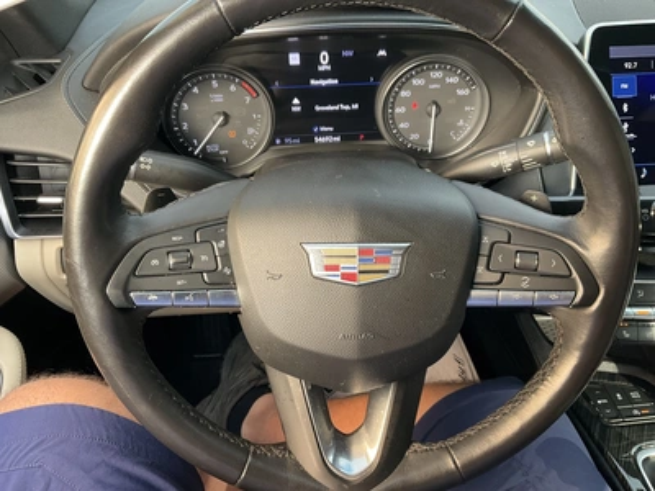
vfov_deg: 48.2
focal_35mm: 29
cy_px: 246
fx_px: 549
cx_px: 328
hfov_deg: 61.7
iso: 64
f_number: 1.8
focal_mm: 3
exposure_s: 1/60
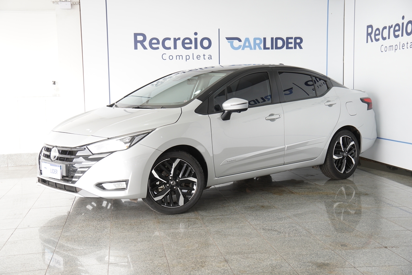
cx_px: 206
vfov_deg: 28.1
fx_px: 549
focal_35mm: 48
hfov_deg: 41.1
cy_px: 138
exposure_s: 1/80
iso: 200
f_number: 3.5
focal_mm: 32
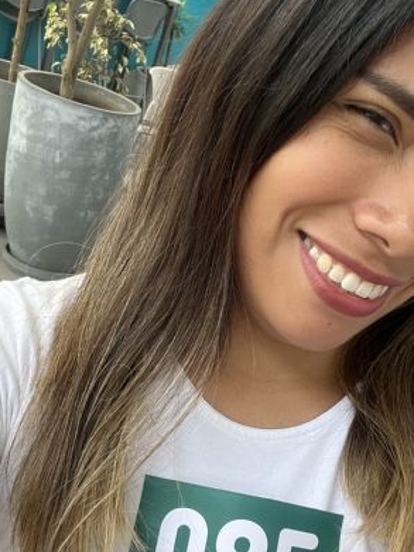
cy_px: 383
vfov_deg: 40.6
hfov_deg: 31.5
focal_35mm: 46
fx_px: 734
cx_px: 222
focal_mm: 2.71
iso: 64
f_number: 2.2
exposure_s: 1/121
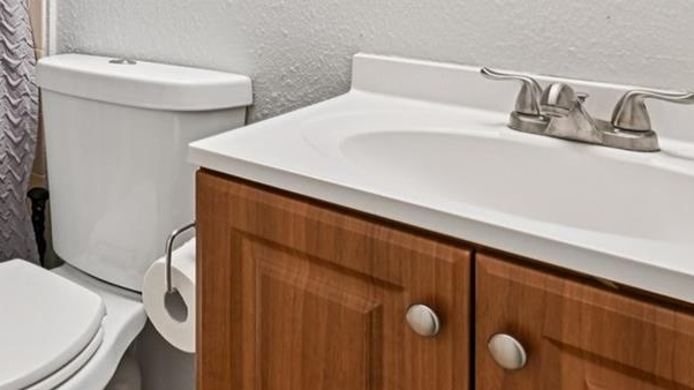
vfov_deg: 27.1
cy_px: -68
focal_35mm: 39
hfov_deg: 44.3
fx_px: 717
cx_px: 6
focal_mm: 14
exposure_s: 1/15
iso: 280
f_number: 11
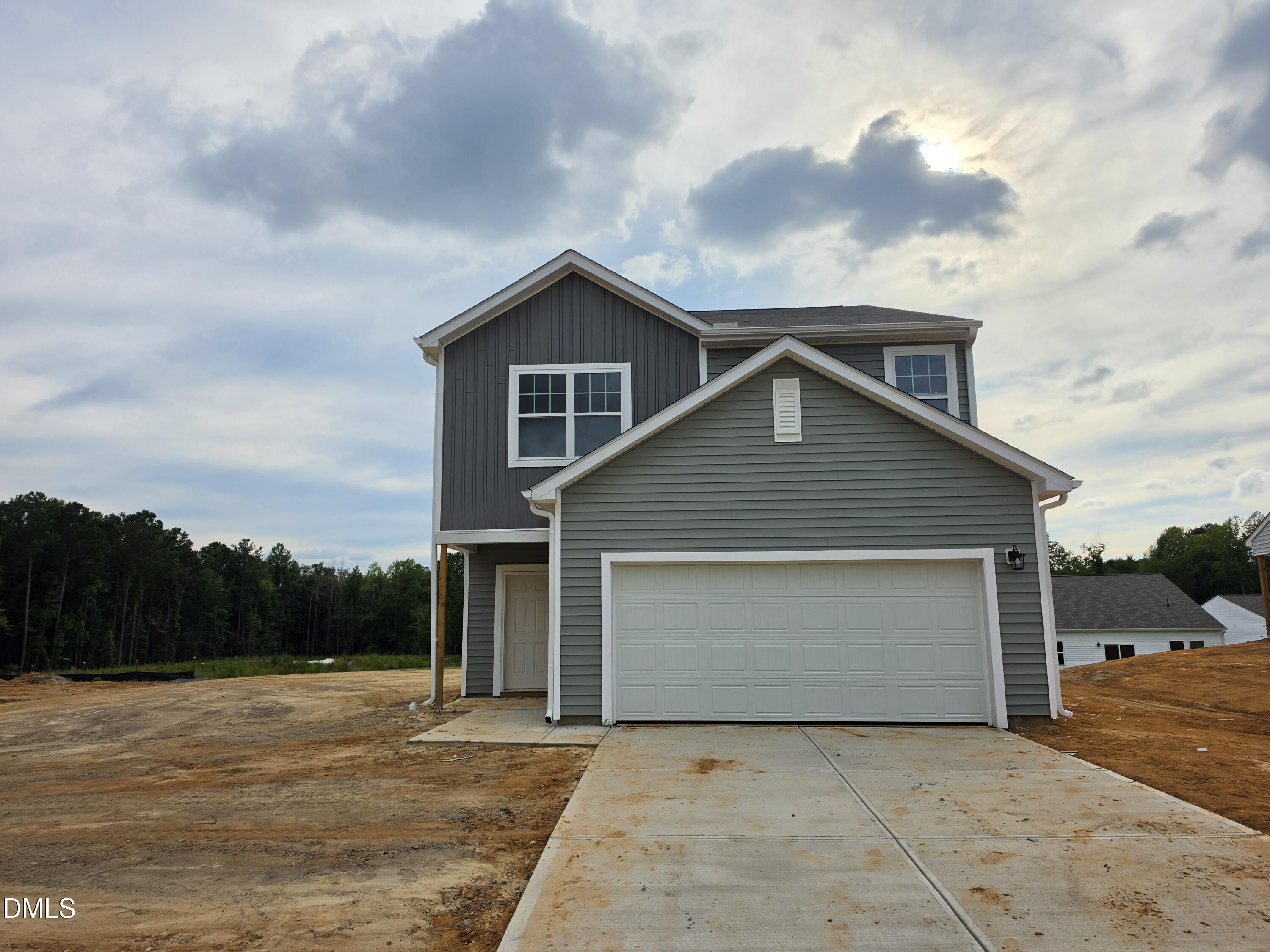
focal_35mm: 23
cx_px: 635
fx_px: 844
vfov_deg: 58.9
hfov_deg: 73.9
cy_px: 476
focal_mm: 6.5
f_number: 1.4
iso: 25
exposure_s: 1/7939
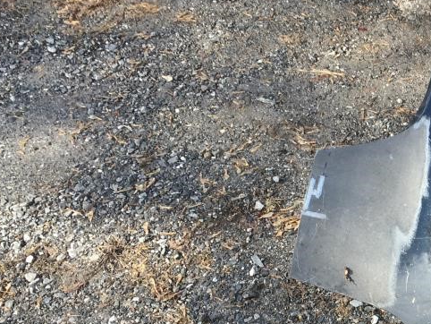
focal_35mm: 77
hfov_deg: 23.4
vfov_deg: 19.0
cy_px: 235
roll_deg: +1.1
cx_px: 502
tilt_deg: -41.3
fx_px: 959
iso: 25
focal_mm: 4.15
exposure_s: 1/213
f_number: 2.2
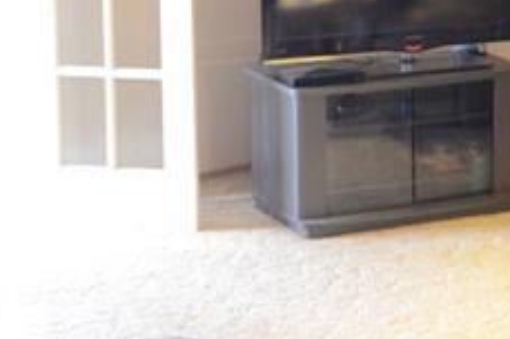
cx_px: 411
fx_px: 1850
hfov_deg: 15.6
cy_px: -70
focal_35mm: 131
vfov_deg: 10.3
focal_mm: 25
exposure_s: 1/13
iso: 1600
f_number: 4
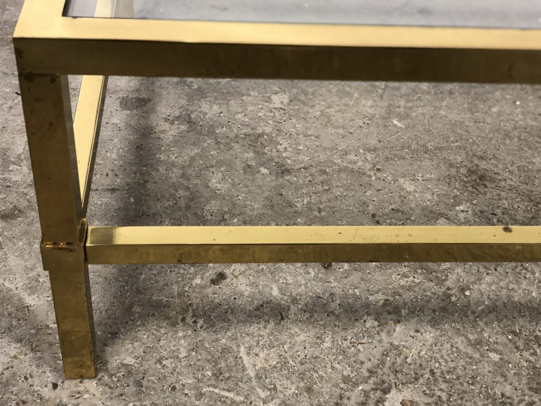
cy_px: 203
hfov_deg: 36.8
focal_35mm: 52
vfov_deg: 28.0
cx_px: 270
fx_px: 813
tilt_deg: -41.1
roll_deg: -4.3
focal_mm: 6
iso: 125
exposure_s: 1/33
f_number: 2.4
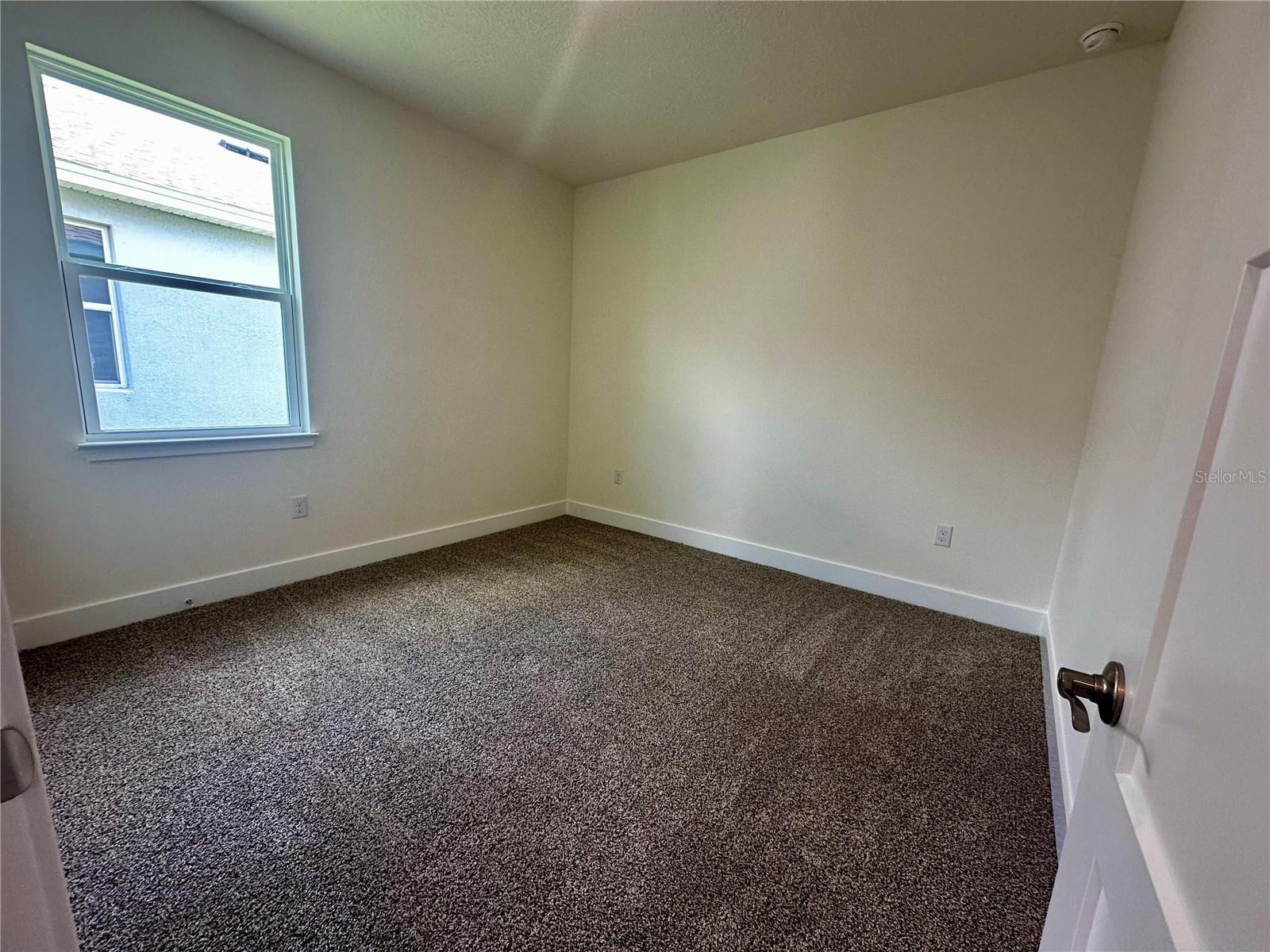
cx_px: 635
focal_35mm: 14
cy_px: 476
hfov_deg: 102.1
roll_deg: -3.0
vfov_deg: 85.7
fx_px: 514
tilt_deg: -9.6
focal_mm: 2.22
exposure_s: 1/120
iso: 160
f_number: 2.2
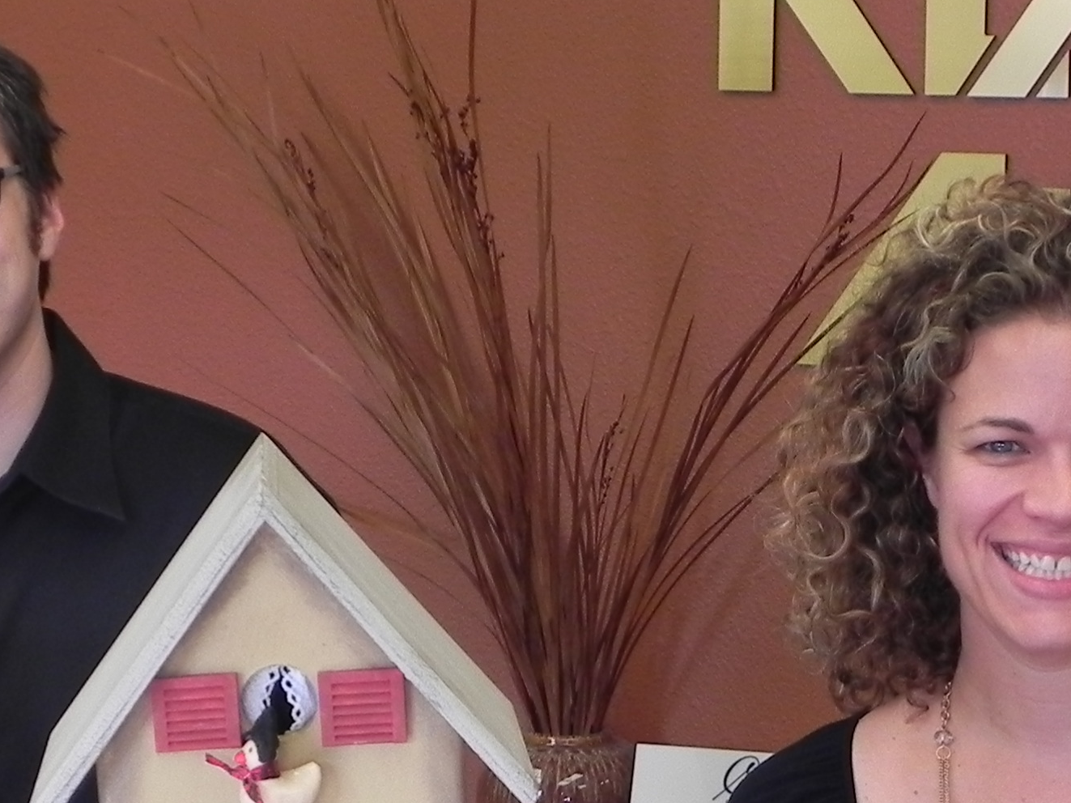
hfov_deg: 19.1
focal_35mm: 102
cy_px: 831
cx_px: 826
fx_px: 3156
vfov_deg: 14.2
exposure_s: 1/62.8
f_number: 3.2
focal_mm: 6.6
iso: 160
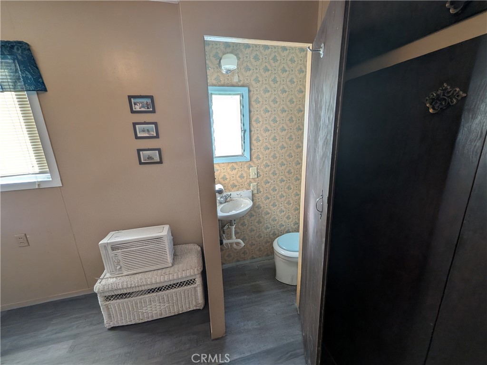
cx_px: 244
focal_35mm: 13
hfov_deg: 106.2
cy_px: 182
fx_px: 183
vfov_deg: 89.9
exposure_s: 1/60
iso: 53
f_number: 2.2
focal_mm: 1.54
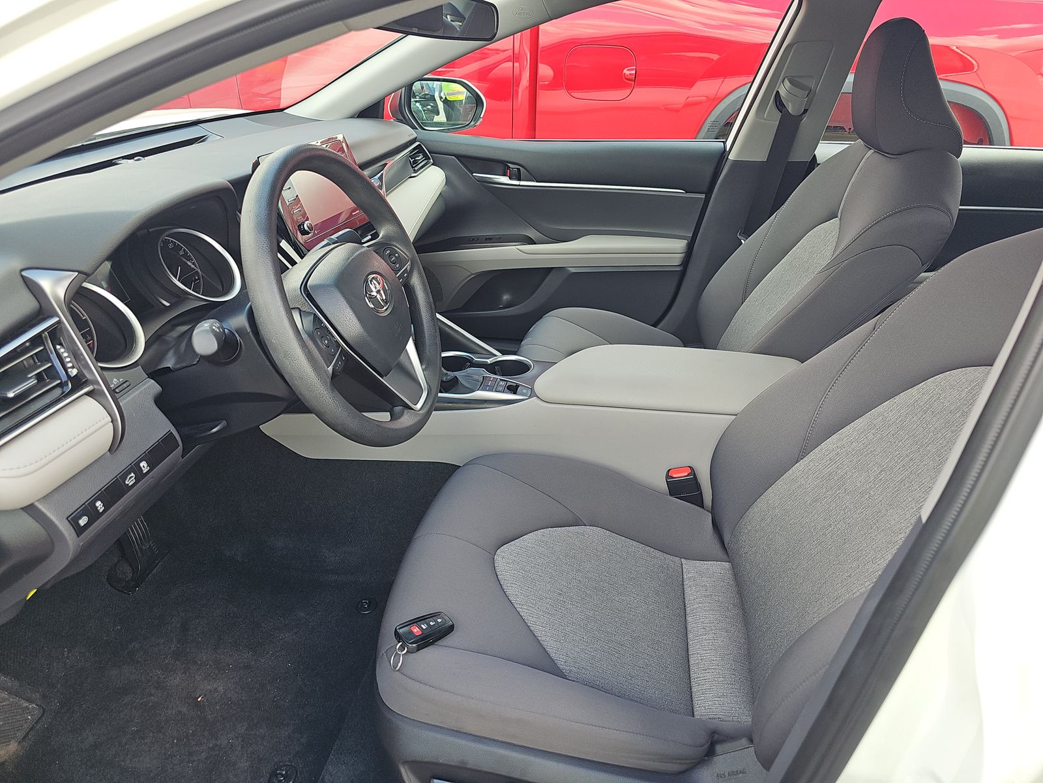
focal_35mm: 23
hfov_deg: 73.9
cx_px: 522
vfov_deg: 58.9
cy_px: 392
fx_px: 693
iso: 62
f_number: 1.7
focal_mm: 6.3
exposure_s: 1/59
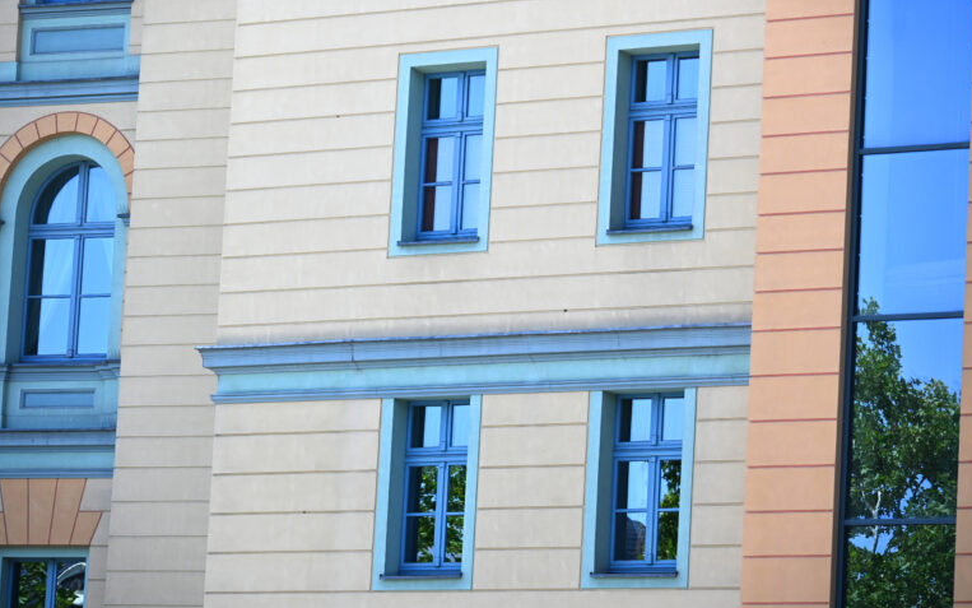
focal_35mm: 160
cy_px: 284
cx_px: 488
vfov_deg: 8.2
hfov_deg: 13.1
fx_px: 4239
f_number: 5.6
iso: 100
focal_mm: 104
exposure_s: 1/250
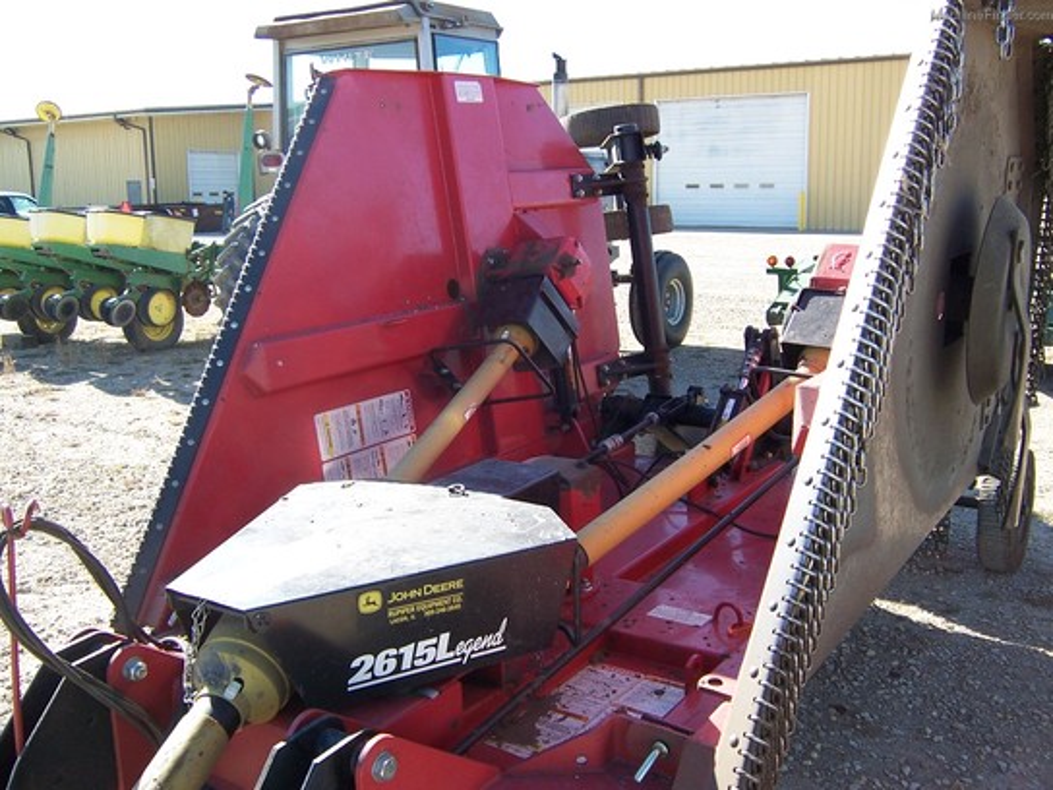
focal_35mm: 33
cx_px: 526
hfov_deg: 55.4
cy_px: 395
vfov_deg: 42.9
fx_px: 1004
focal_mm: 5.5
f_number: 3.4
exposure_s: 1/250
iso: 80
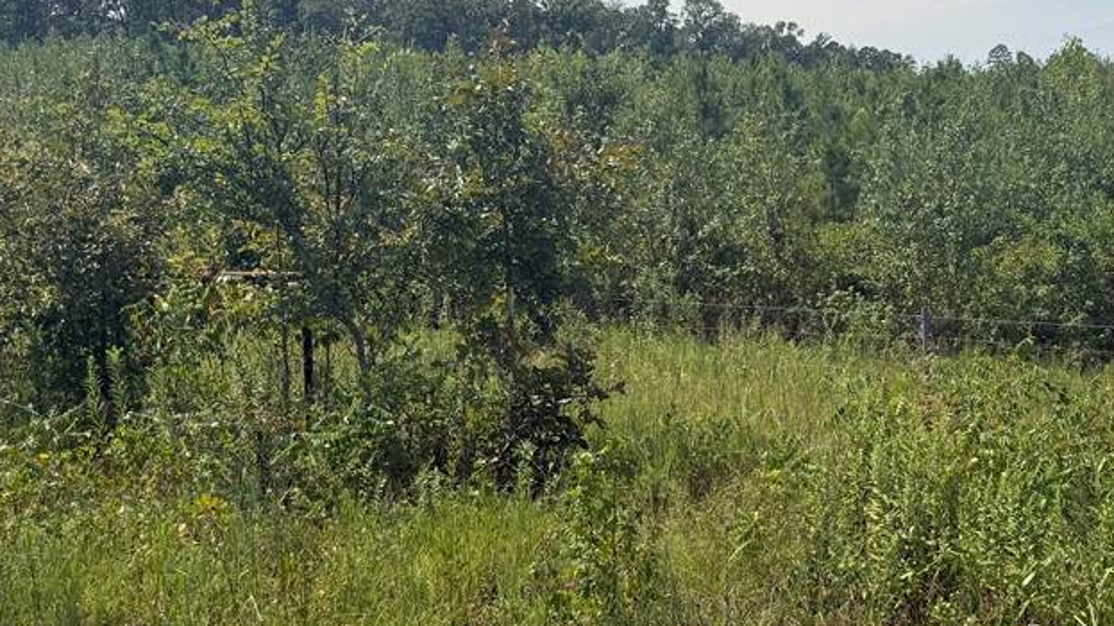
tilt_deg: -4.2
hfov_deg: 46.2
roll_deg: +1.9
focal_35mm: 43
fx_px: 1270
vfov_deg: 27.7
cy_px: 304
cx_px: 789
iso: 80
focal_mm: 6.76
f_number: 1.78
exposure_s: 1/5714
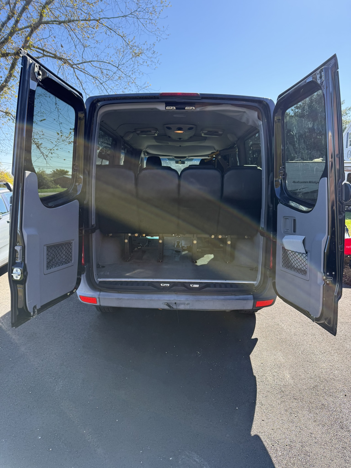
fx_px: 324
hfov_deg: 56.8
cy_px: 234
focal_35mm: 24
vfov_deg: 71.6
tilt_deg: -8.0
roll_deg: +0.2
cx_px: 176
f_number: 1.78
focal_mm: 6.76
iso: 100
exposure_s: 1/1361
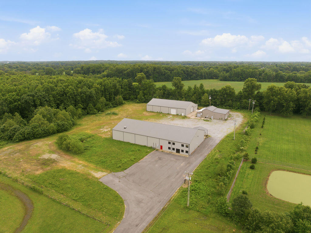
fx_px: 216
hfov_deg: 71.6
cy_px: 116
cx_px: 156
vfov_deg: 56.8
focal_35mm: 24
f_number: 2.8
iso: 110
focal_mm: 12.3
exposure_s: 1/1600
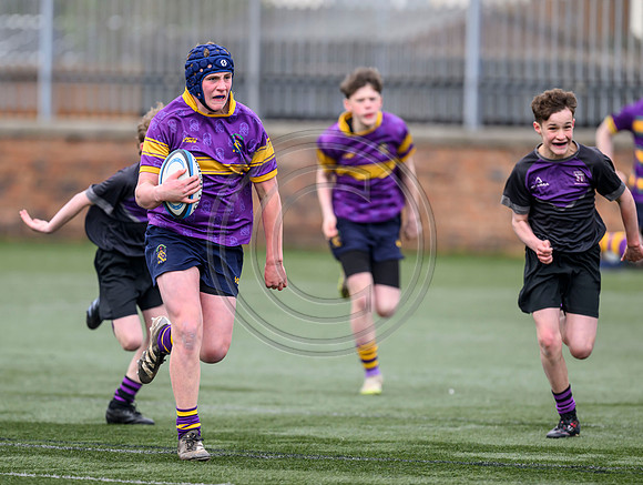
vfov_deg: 3.1
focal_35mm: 486
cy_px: 263
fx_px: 9048
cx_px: 238
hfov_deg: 4.1
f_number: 3.5
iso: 640
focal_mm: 400
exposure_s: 1/2000
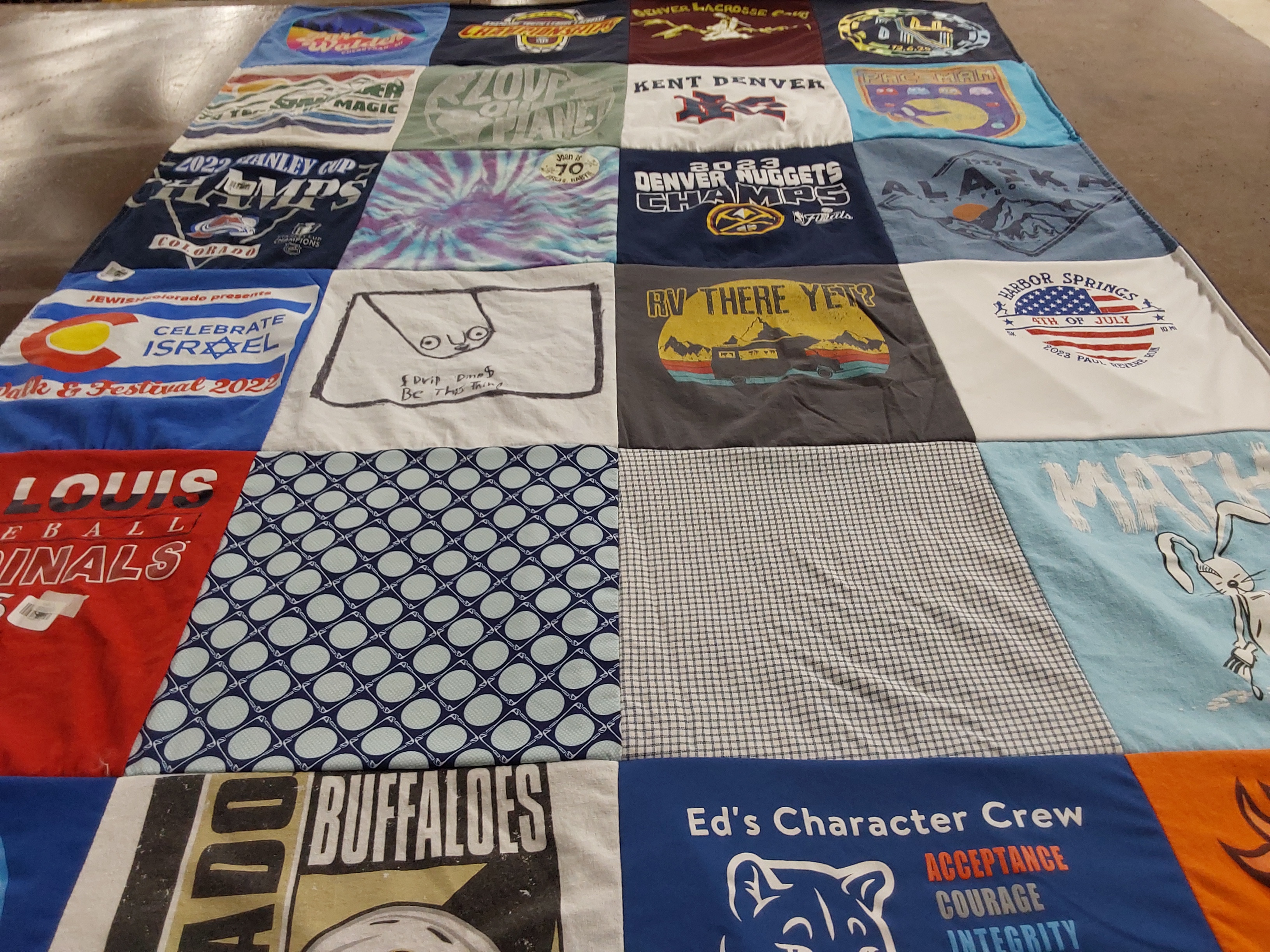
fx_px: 1027
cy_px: 476
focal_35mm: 28
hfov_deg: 63.4
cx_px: 635
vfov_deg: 49.7
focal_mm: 2.91
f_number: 1.9
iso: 80
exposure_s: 1/60
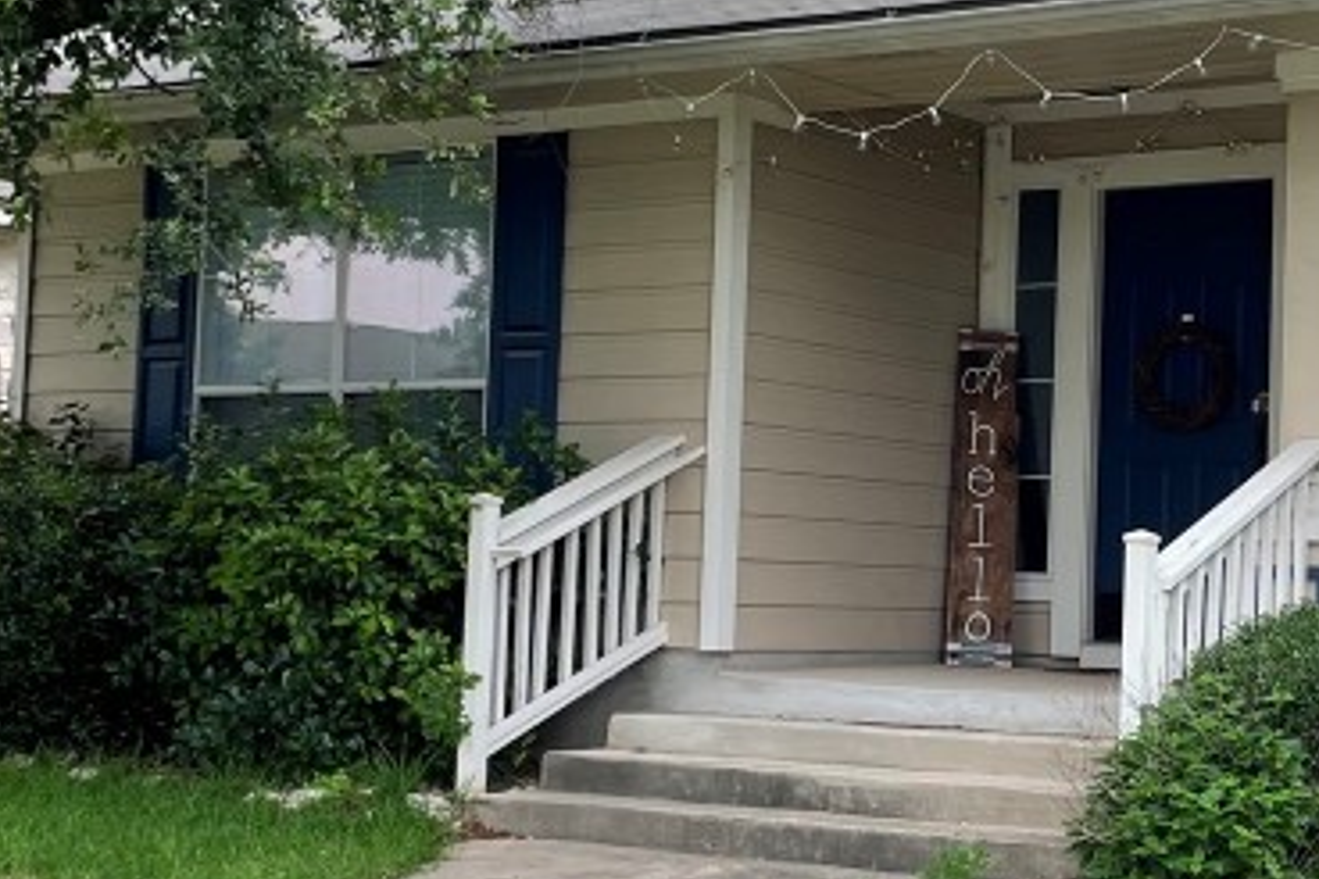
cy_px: 447
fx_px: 2748
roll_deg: -0.7
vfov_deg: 18.2
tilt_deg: +5.1
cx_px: 1101
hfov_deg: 26.4
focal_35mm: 75
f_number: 1.6
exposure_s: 1/491
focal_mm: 4.2
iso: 32
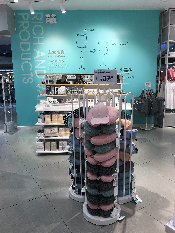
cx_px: 88
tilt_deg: -9.1
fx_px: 196
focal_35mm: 29
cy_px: 116
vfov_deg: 61.7
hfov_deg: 48.2
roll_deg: +0.3
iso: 25
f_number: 2.2
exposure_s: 1/100
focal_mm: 4.15
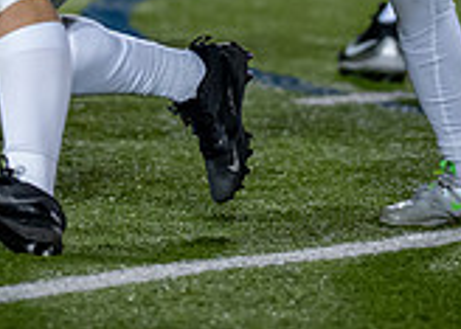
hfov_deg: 2.5
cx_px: 314
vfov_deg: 1.8
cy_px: -218
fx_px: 10365
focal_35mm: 792
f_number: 1.8
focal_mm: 135
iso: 1600
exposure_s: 1/1250
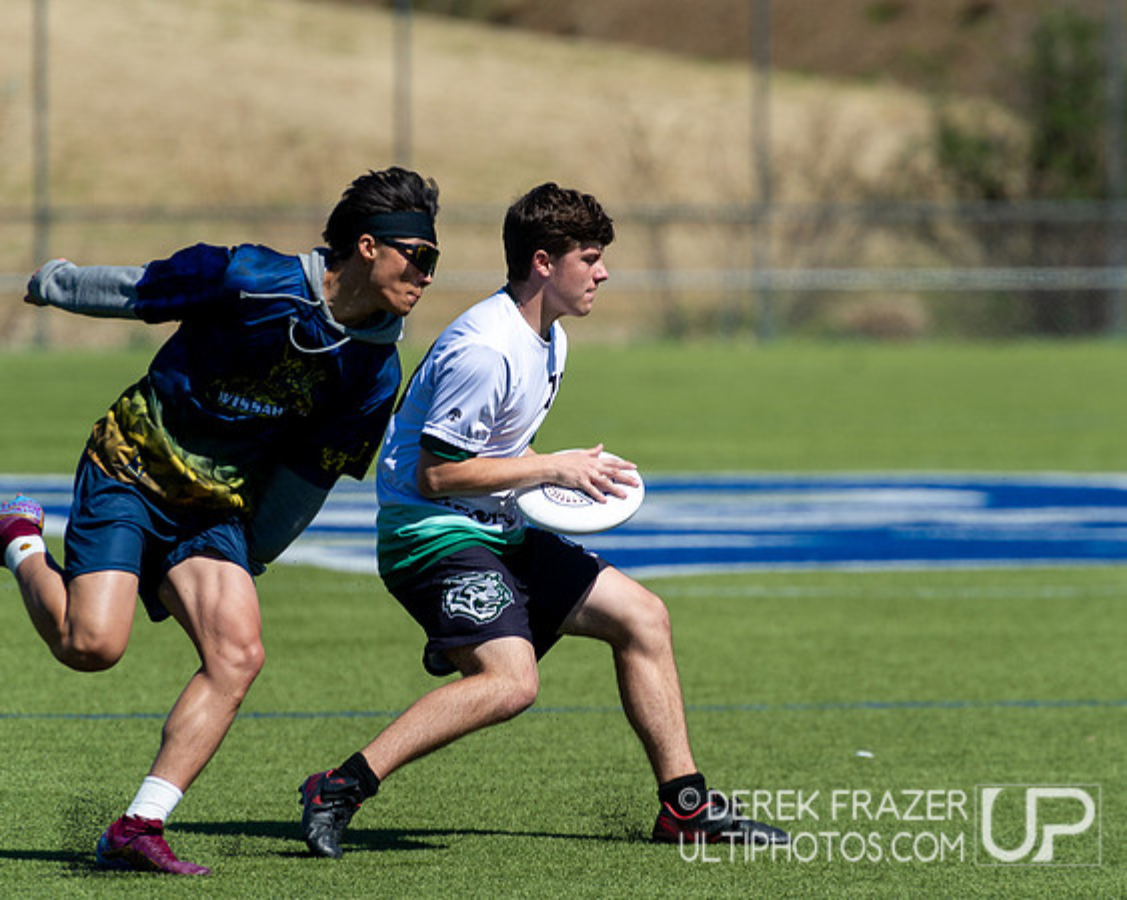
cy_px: 390
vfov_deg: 3.6
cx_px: 588
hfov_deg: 4.6
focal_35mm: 424
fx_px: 14147
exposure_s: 1/2500
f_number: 4
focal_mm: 280
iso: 200
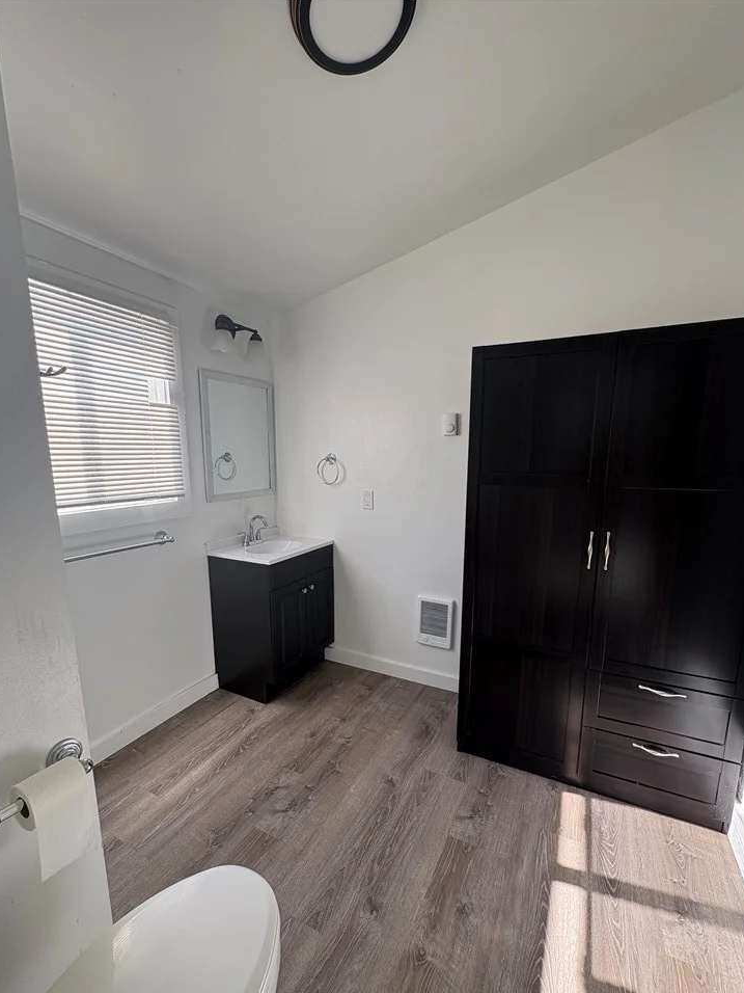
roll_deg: +0.0
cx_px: 377
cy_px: 528
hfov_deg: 81.7
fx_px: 430
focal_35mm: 15
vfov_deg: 98.0
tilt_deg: -8.8
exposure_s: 1/99
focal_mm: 2.22
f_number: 2.2
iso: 40
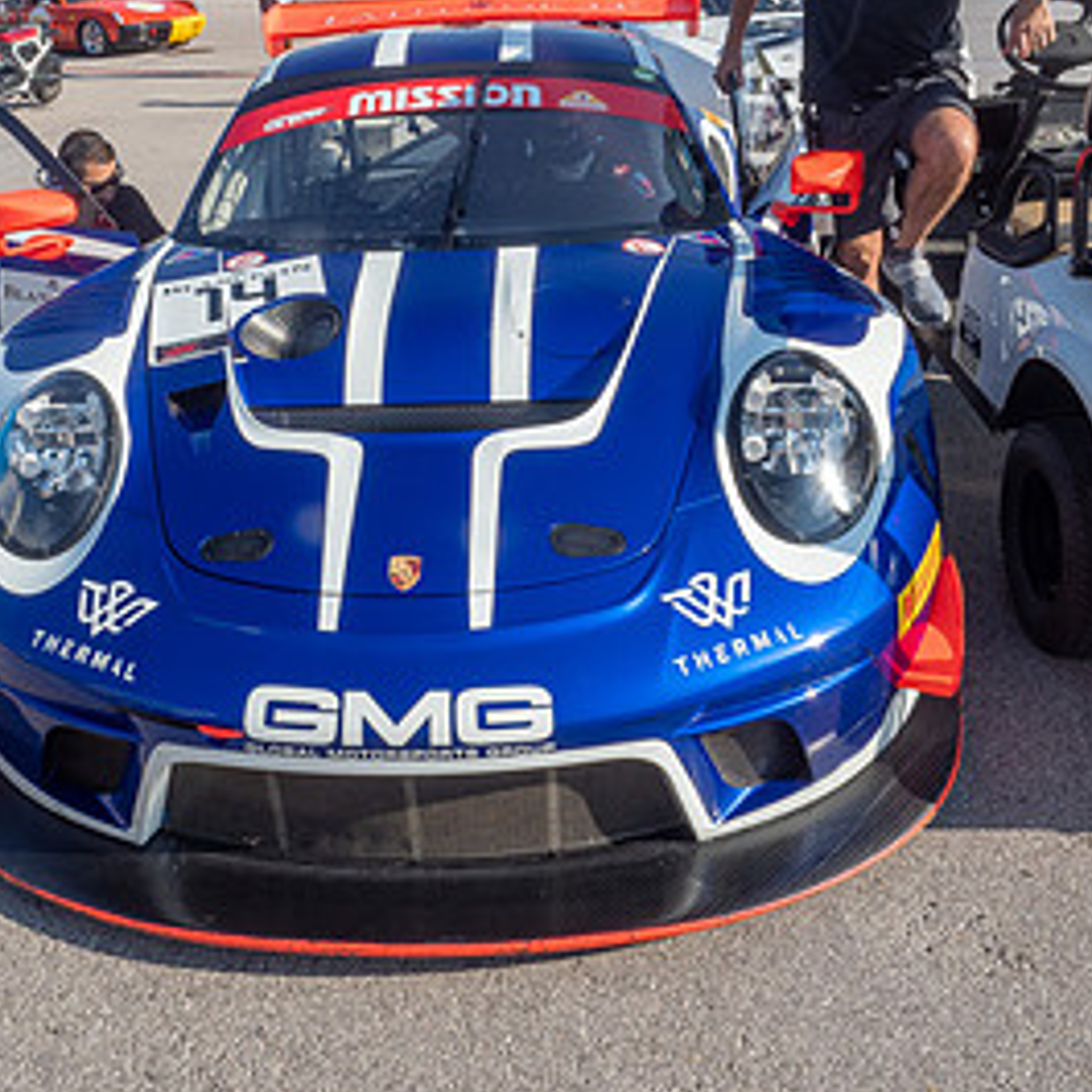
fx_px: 1285
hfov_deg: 45.9
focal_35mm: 36
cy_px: 276
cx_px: 459
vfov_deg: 44.5
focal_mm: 12
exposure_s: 1/60
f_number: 18
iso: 200
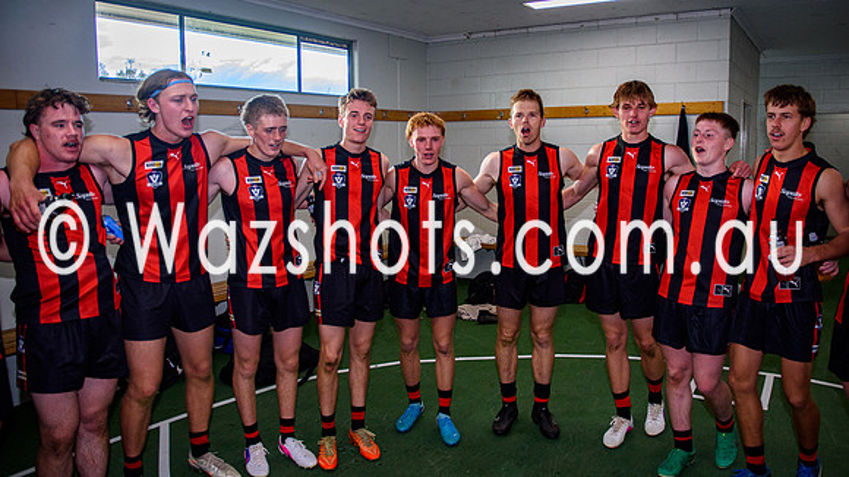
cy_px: 219
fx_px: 603
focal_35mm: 27
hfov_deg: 70.3
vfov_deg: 43.2
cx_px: 452
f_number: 2.8
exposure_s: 1/160
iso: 400
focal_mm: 16
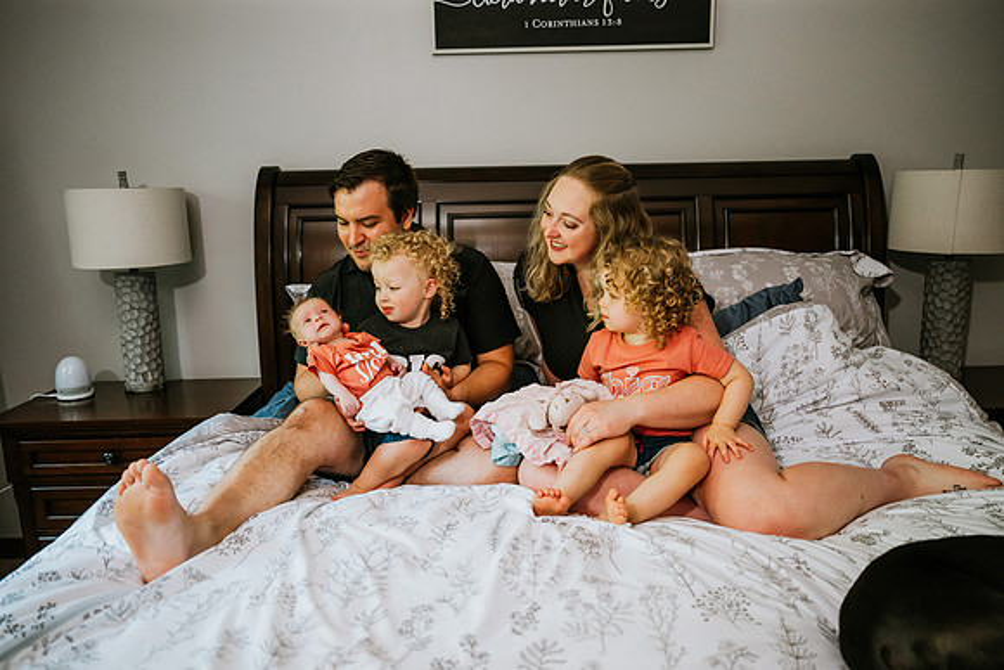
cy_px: 335
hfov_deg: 67.4
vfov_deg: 48.0
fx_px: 753
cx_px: 502
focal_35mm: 27
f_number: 2.8
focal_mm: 27
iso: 1000
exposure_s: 1/250
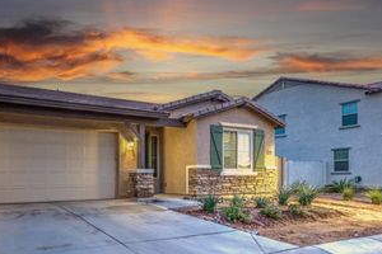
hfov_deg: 66.5
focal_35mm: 26
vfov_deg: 48.4
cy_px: 182
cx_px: 108
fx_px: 274
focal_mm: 15.5
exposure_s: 1/15
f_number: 2.8
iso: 200
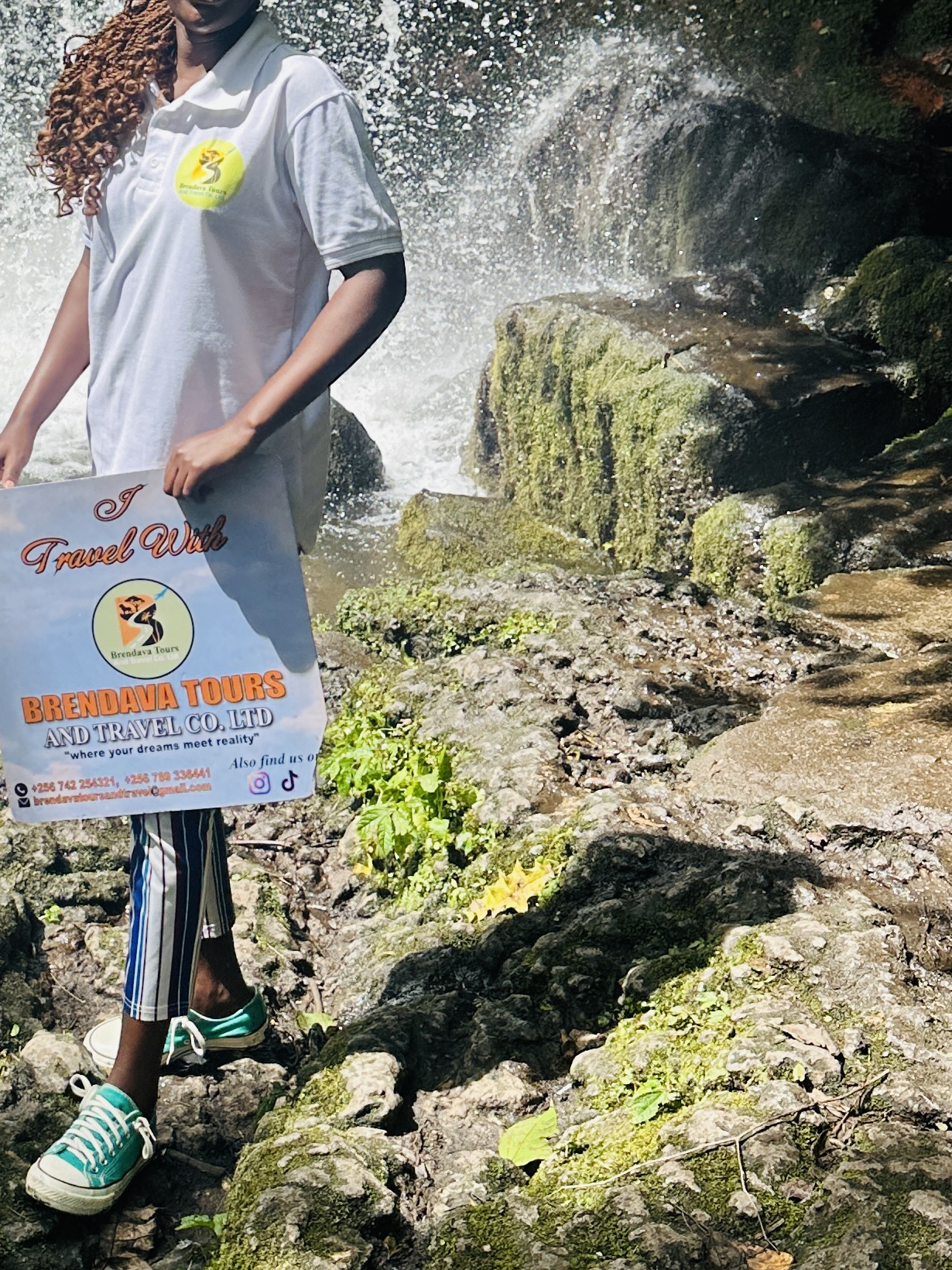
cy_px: 288
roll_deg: -1.7
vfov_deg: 32.0
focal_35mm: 59
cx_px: 65
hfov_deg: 24.0
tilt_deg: -12.1
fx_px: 2163
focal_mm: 6.86
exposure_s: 1/1339
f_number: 1.78
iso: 80
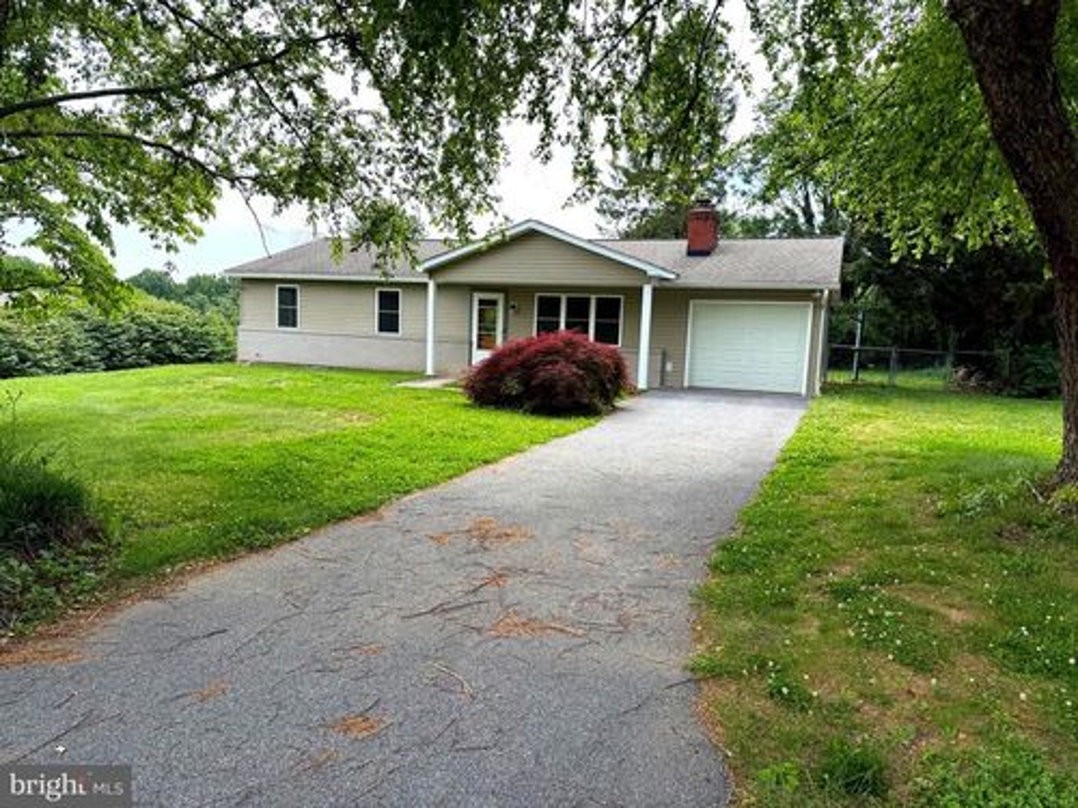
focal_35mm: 24
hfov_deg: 71.6
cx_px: 539
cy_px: 404
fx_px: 747
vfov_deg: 56.8
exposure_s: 1/1618
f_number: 1.78
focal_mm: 6.76
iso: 100
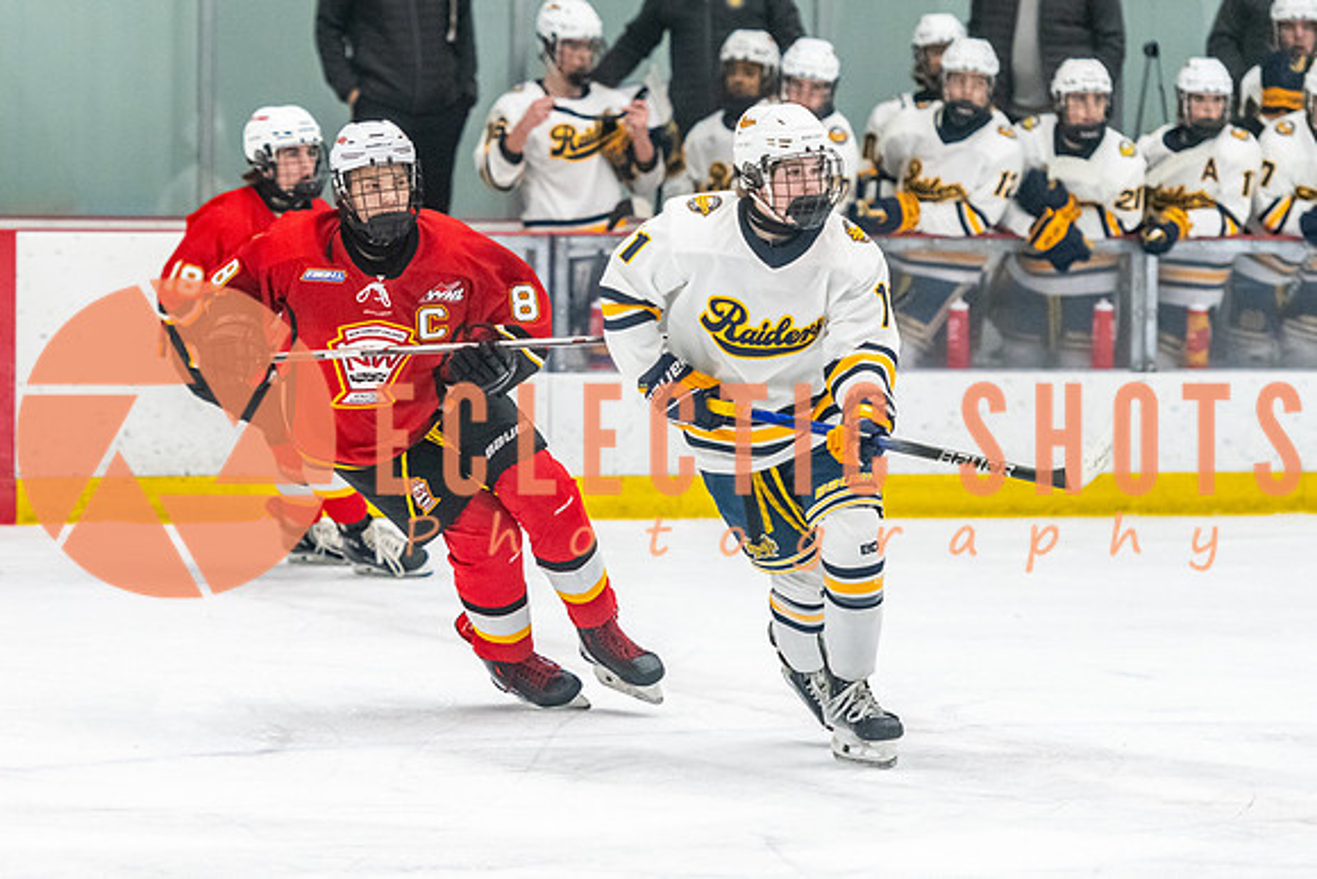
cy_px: 387
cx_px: 439
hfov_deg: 9.7
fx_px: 7765
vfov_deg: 6.5
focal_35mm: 212
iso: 3200
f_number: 2.8
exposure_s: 1/800
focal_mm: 135
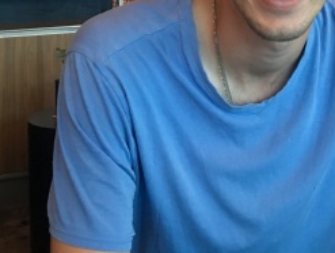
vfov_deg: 18.4
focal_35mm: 75
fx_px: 727
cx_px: 197
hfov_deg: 25.9
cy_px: -72
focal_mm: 4.15
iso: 125
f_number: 2.2
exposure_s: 1/30
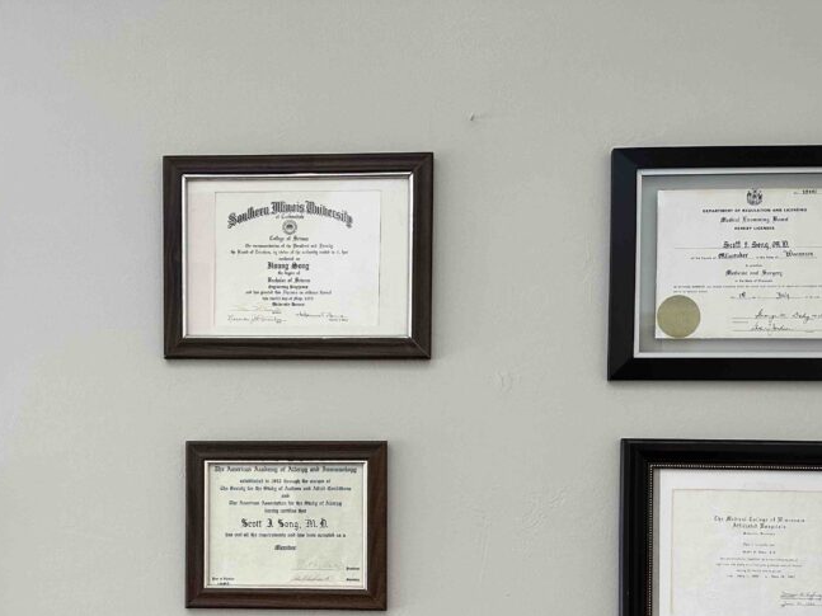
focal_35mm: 38
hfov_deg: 48.4
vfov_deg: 36.5
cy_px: 486
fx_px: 902
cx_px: 299
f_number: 1.78
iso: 200
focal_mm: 6.86
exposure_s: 1/60
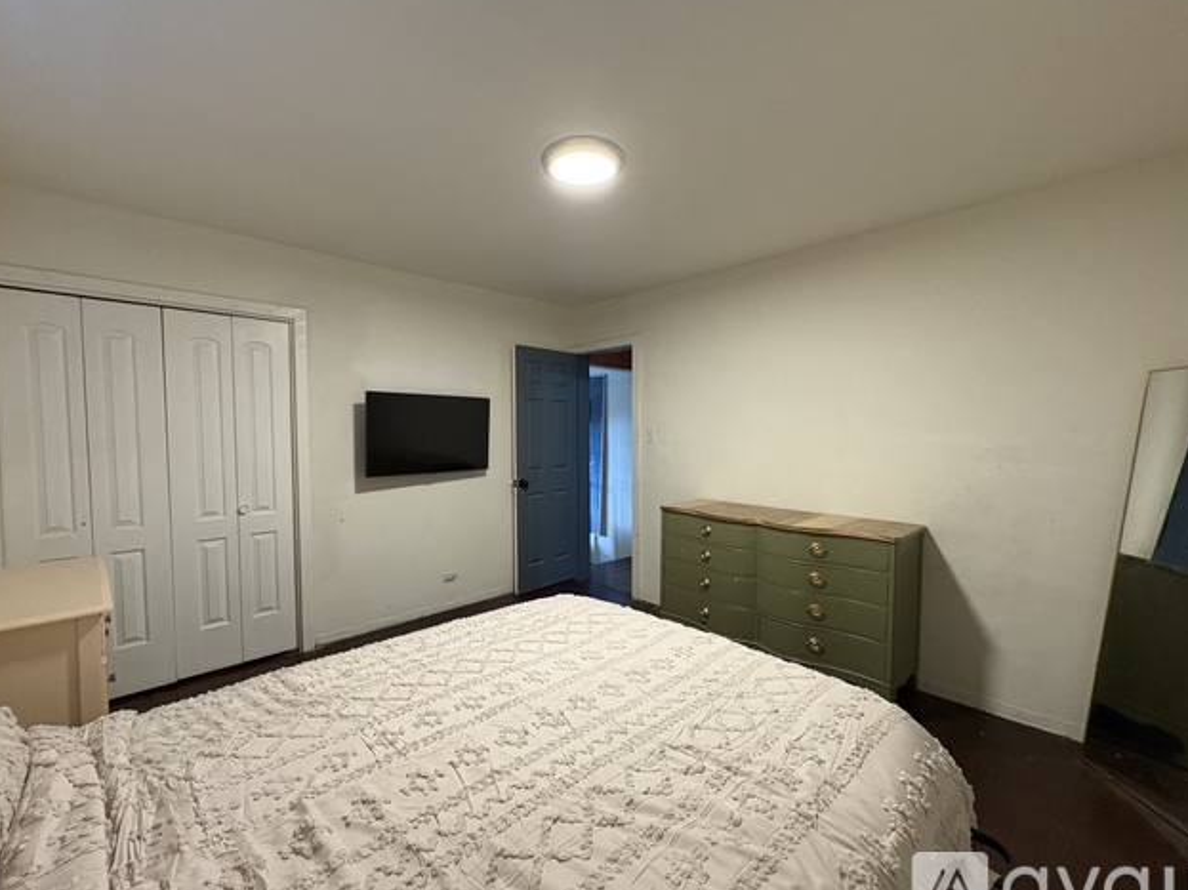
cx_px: 584
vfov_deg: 81.7
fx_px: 515
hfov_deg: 98.2
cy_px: 452
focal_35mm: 15
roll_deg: -0.3
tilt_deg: -3.3
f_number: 2.2
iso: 400
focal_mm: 2.22
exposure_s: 1/60
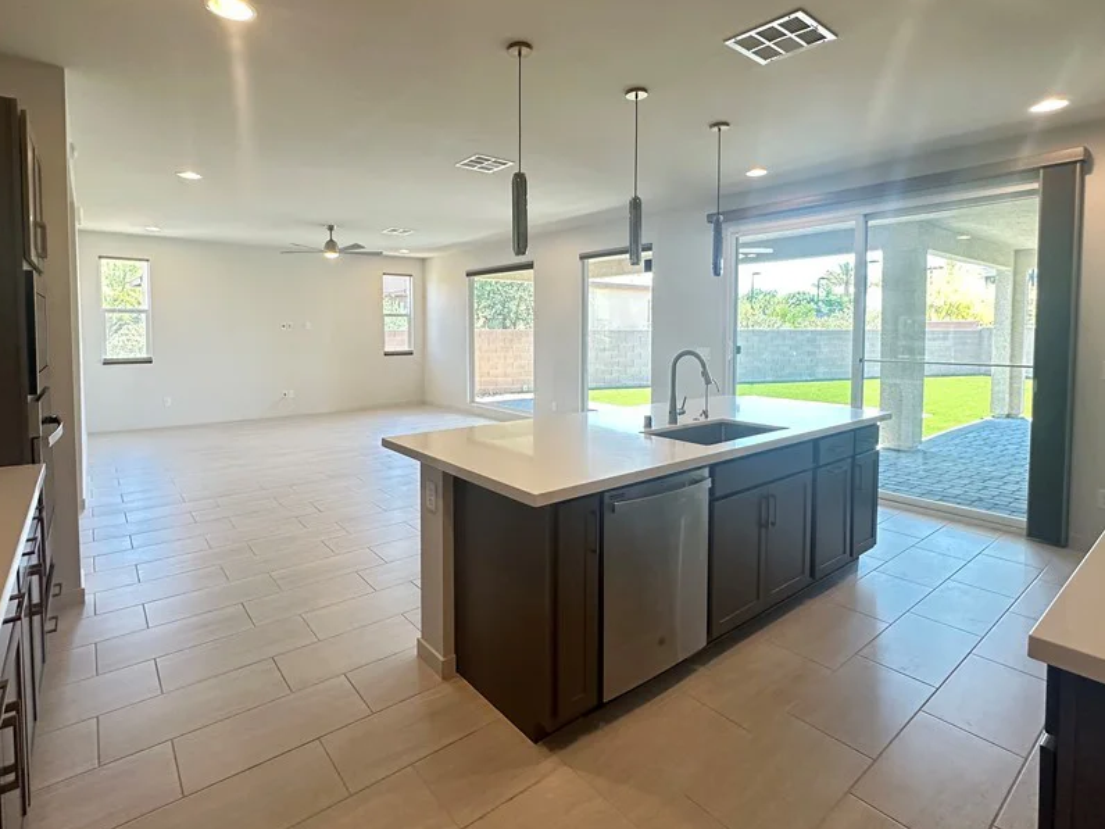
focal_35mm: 18
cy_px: 354
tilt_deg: -2.8
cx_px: 522
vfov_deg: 71.2
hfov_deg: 87.7
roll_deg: +0.2
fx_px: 575
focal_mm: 2.22
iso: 320
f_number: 2.2
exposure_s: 1/120
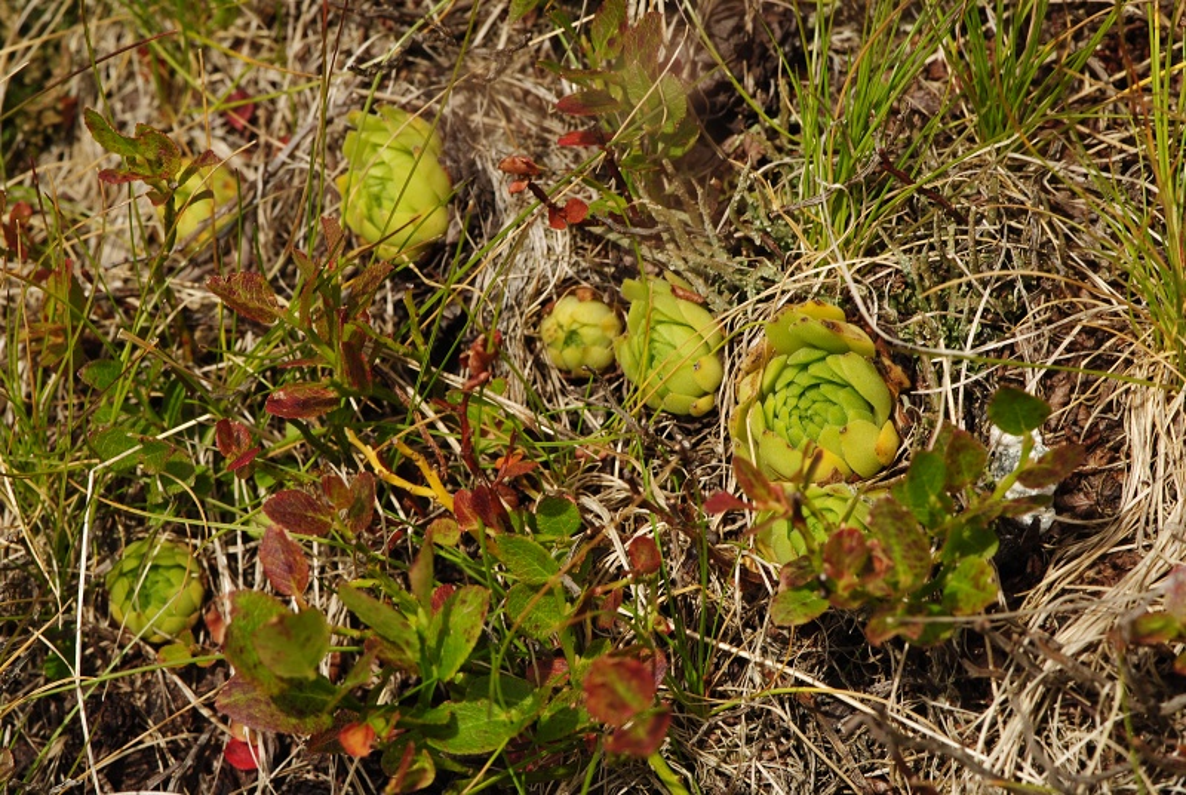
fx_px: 4207
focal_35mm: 128
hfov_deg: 16.0
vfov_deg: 10.8
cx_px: 593
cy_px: 398
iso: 100
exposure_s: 1/125
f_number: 13
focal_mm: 85
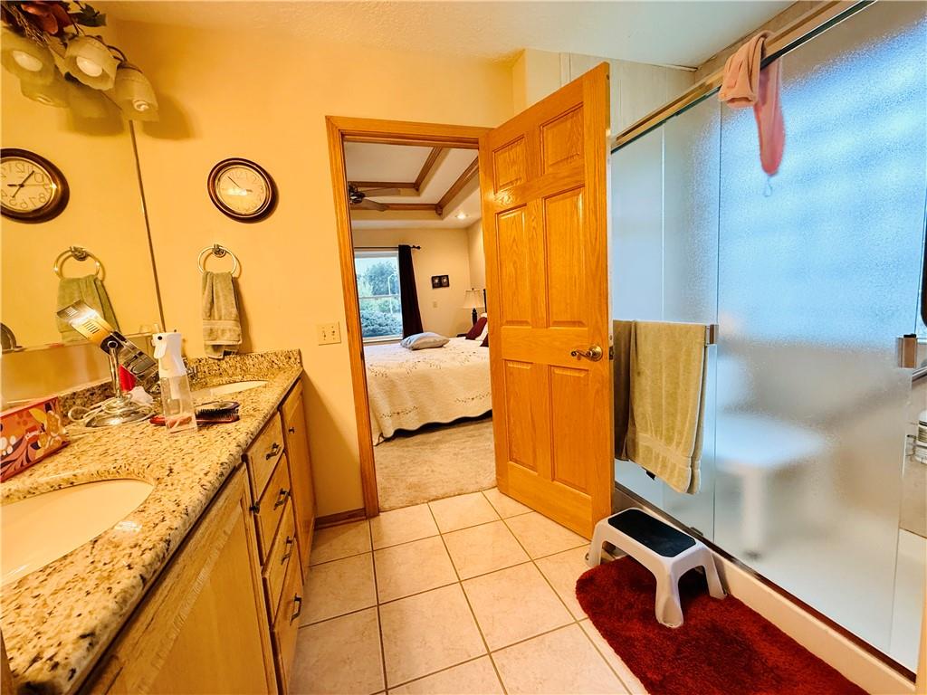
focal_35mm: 14
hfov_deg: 102.1
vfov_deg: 85.7
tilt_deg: -6.9
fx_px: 375
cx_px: 464
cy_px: 348
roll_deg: +3.7
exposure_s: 1/120
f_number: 2.2
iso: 400
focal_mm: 2.22
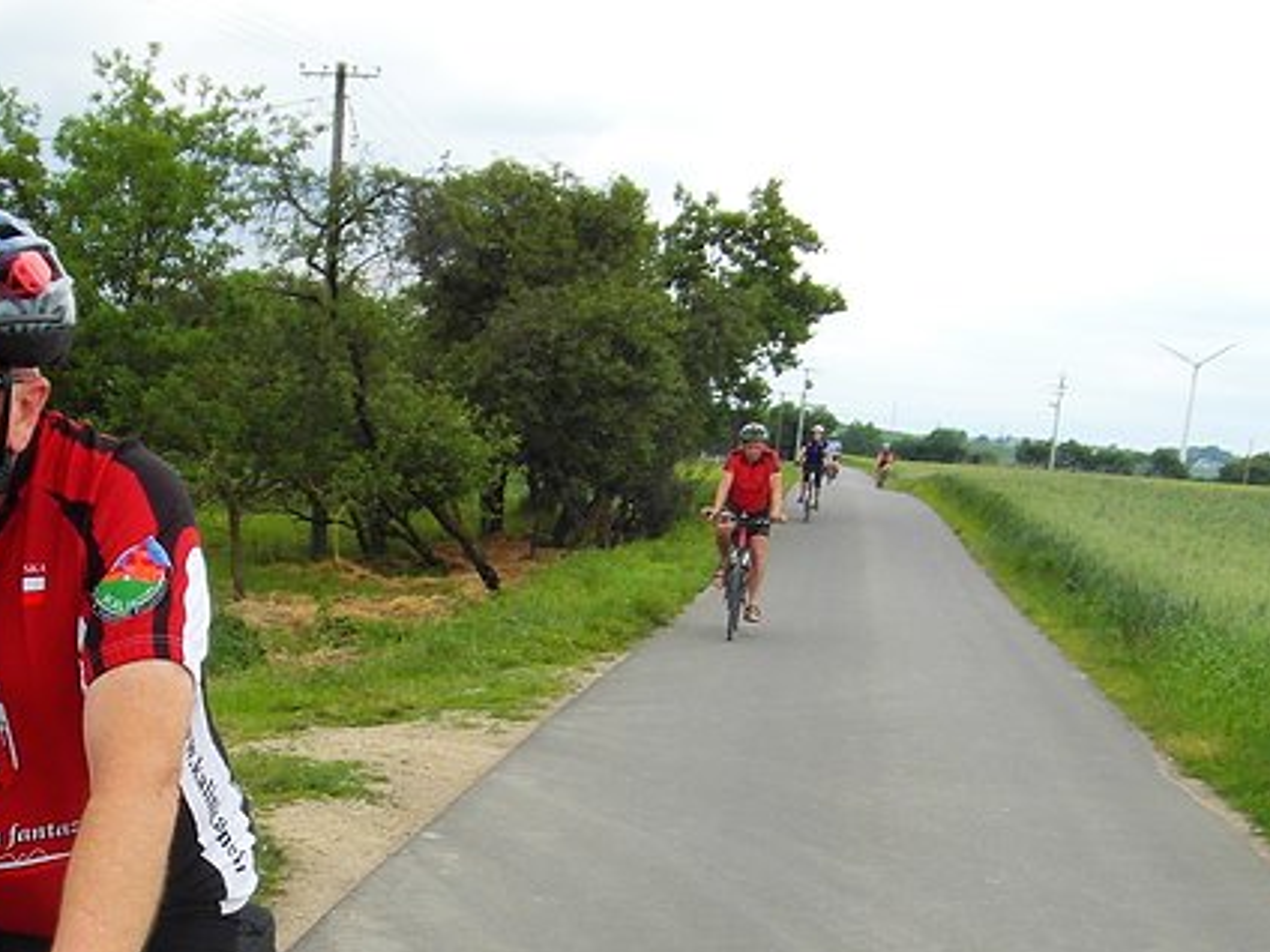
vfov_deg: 27.5
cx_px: 440
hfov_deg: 37.2
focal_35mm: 51
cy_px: 861
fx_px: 1871
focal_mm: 4
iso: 100
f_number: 3.2
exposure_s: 1/350
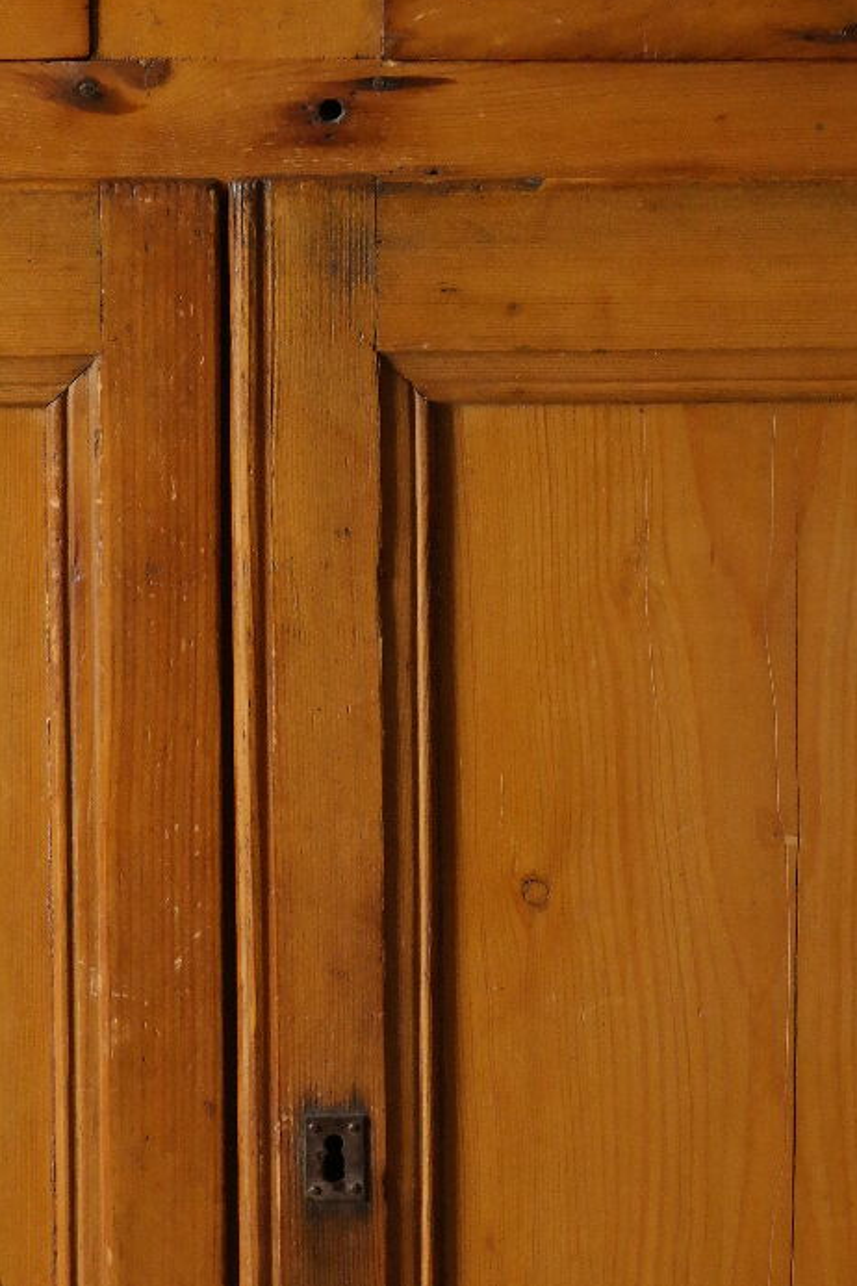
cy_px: 423
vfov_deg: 10.7
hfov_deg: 7.1
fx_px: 6855
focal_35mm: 192
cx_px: 204
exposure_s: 1/30
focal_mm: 50
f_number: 6.3
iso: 1600
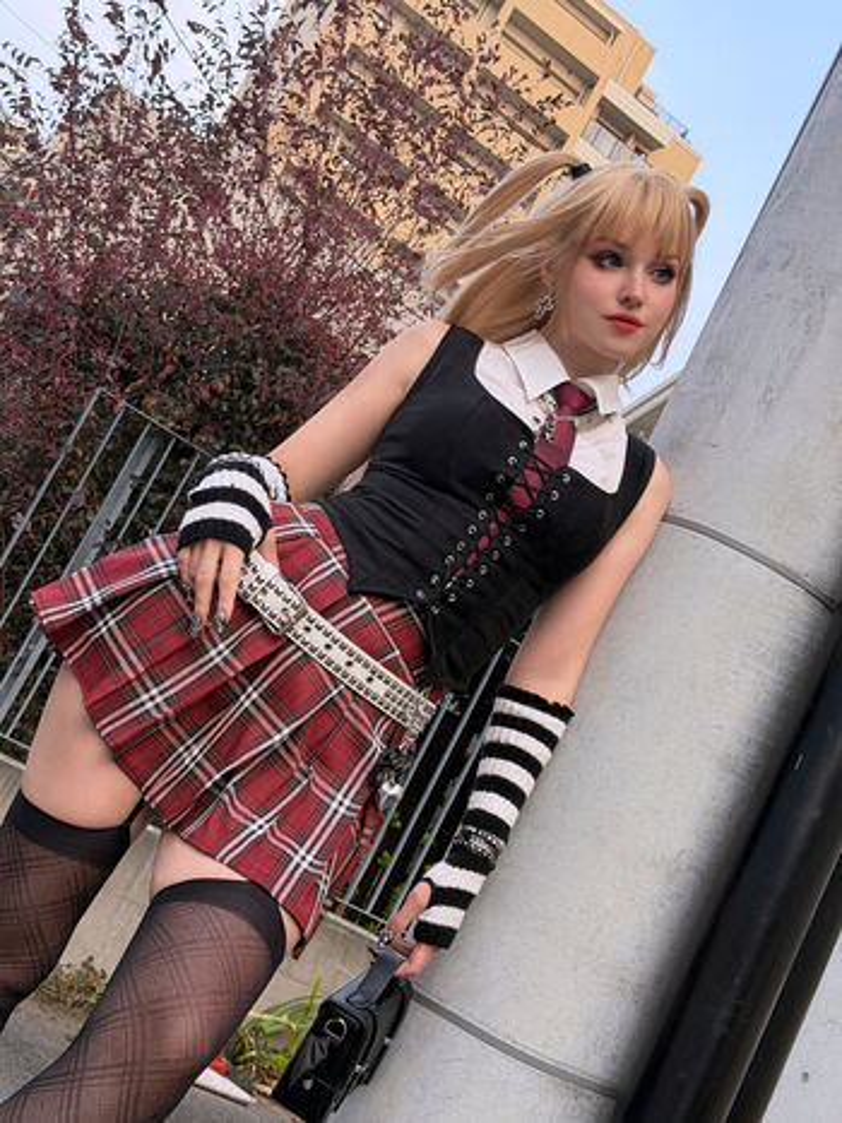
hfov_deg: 30.3
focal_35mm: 48
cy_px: 562
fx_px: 1557
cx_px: 421
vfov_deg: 39.7
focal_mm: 6.76
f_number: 1.78
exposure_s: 1/219
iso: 64
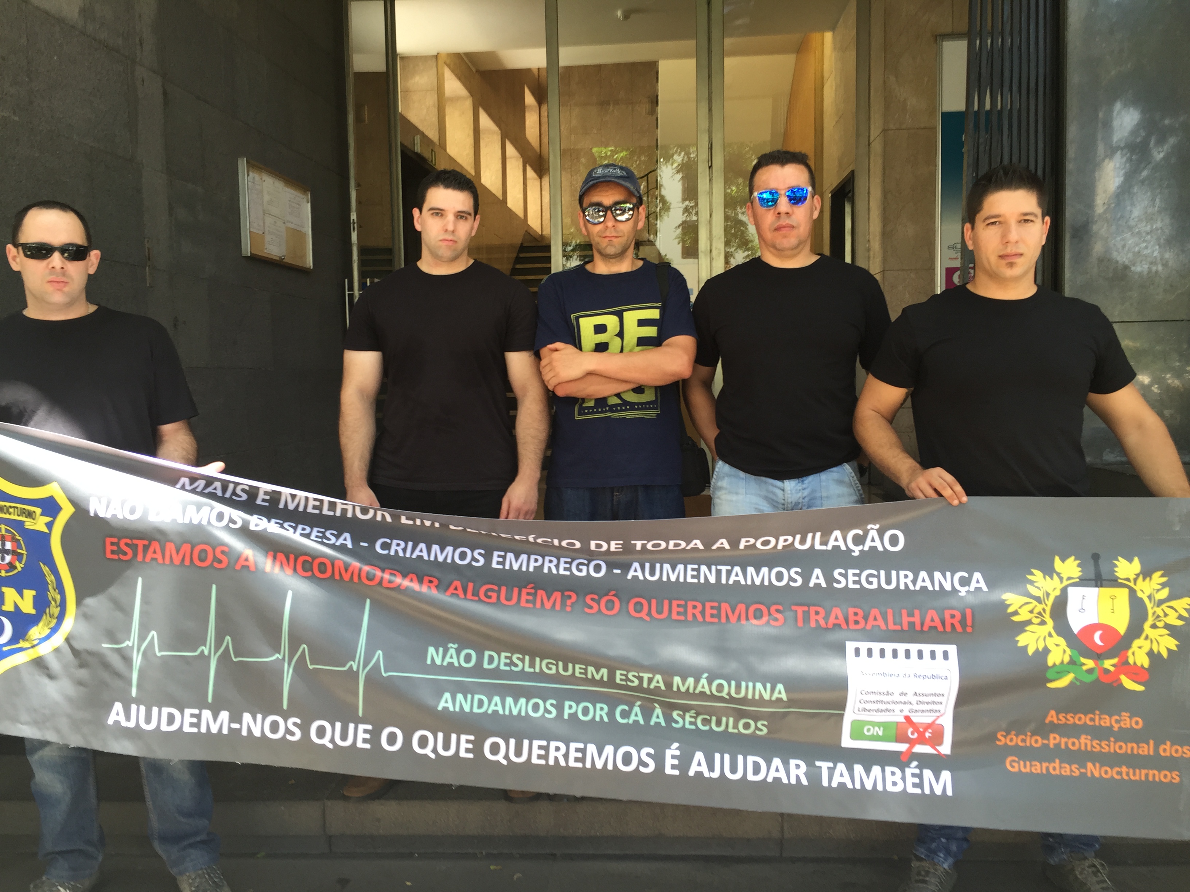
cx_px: 595
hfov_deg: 61.7
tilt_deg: -2.4
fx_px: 997
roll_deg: -0.6
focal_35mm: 29
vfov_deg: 48.2
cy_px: 446
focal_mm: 4.15
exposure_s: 1/40
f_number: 2.2
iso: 32
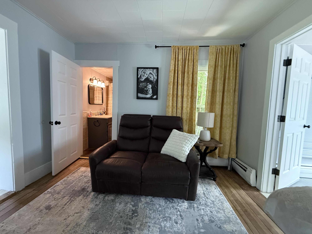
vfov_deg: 85.7
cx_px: 156
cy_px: 117
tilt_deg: -4.8
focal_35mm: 14
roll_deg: -2.1
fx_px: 126
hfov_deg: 102.1
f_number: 2.2
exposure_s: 1/60
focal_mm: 2.22
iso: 640
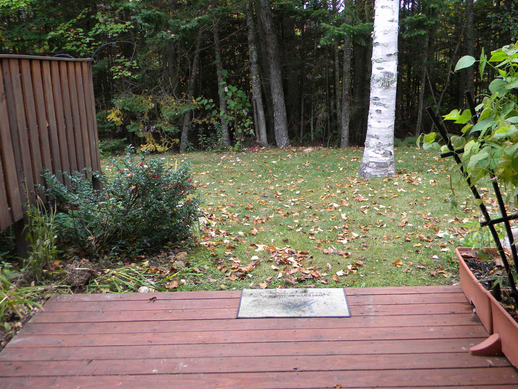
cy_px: 194
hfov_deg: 51.4
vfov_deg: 39.7
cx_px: 259
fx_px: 539
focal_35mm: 36
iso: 183
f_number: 3.7
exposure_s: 1/60
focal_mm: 6.4
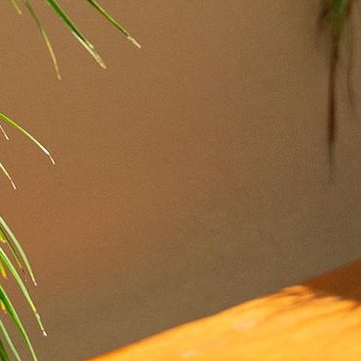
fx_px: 2490
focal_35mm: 211
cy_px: -611
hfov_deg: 8.2
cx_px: -125
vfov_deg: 7.5
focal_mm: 24
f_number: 4.5
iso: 400
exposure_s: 1/640
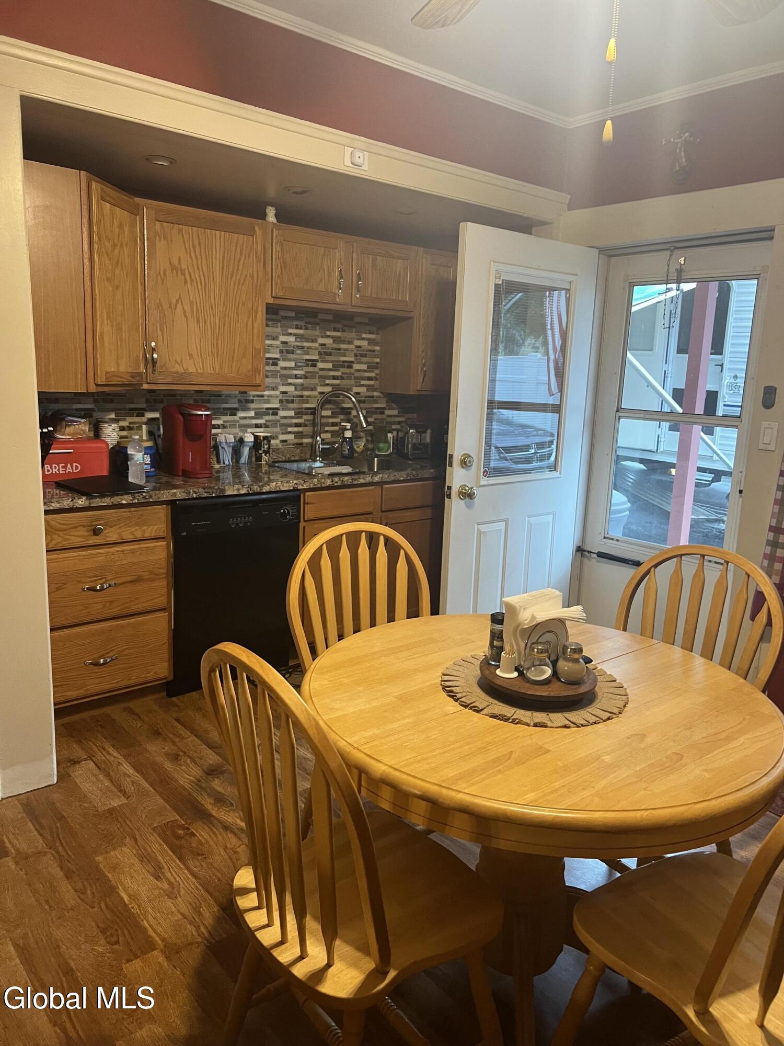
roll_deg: -1.0
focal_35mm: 26
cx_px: 392
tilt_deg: -10.7
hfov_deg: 53.1
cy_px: 523
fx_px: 785
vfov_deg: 67.3
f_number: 1.5
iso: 250
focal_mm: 5.7
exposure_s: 1/60
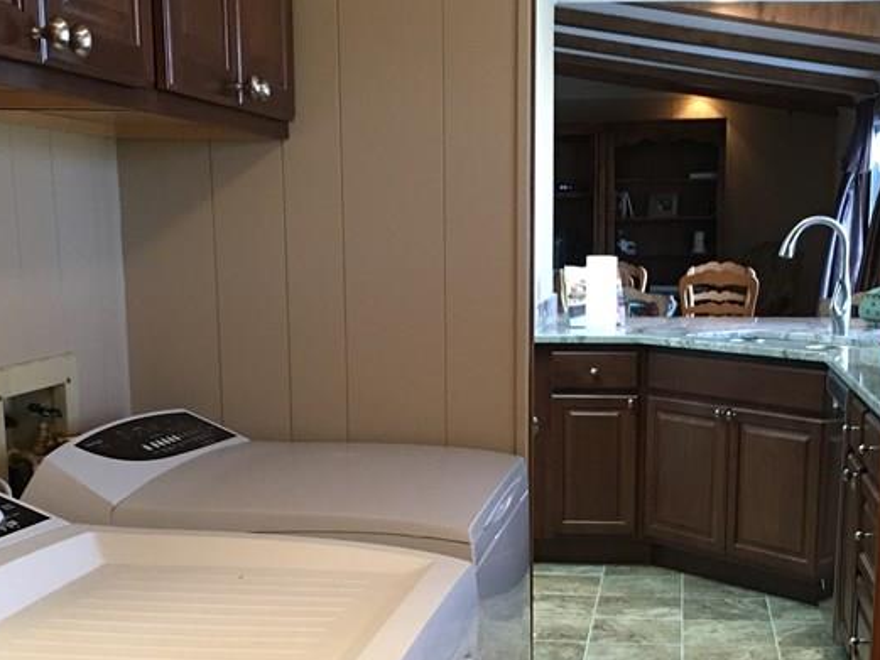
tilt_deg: -12.2
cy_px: 538
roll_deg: -0.4
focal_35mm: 57
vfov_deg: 25.2
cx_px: 549
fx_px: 1449
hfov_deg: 33.6
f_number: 2.2
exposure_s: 1/15
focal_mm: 4.15
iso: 80
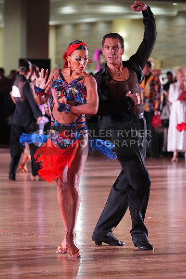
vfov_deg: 10.3
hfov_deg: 6.9
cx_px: 93
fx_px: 1549
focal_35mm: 200
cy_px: 140
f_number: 4.5
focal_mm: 200
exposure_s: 1/200
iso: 4000
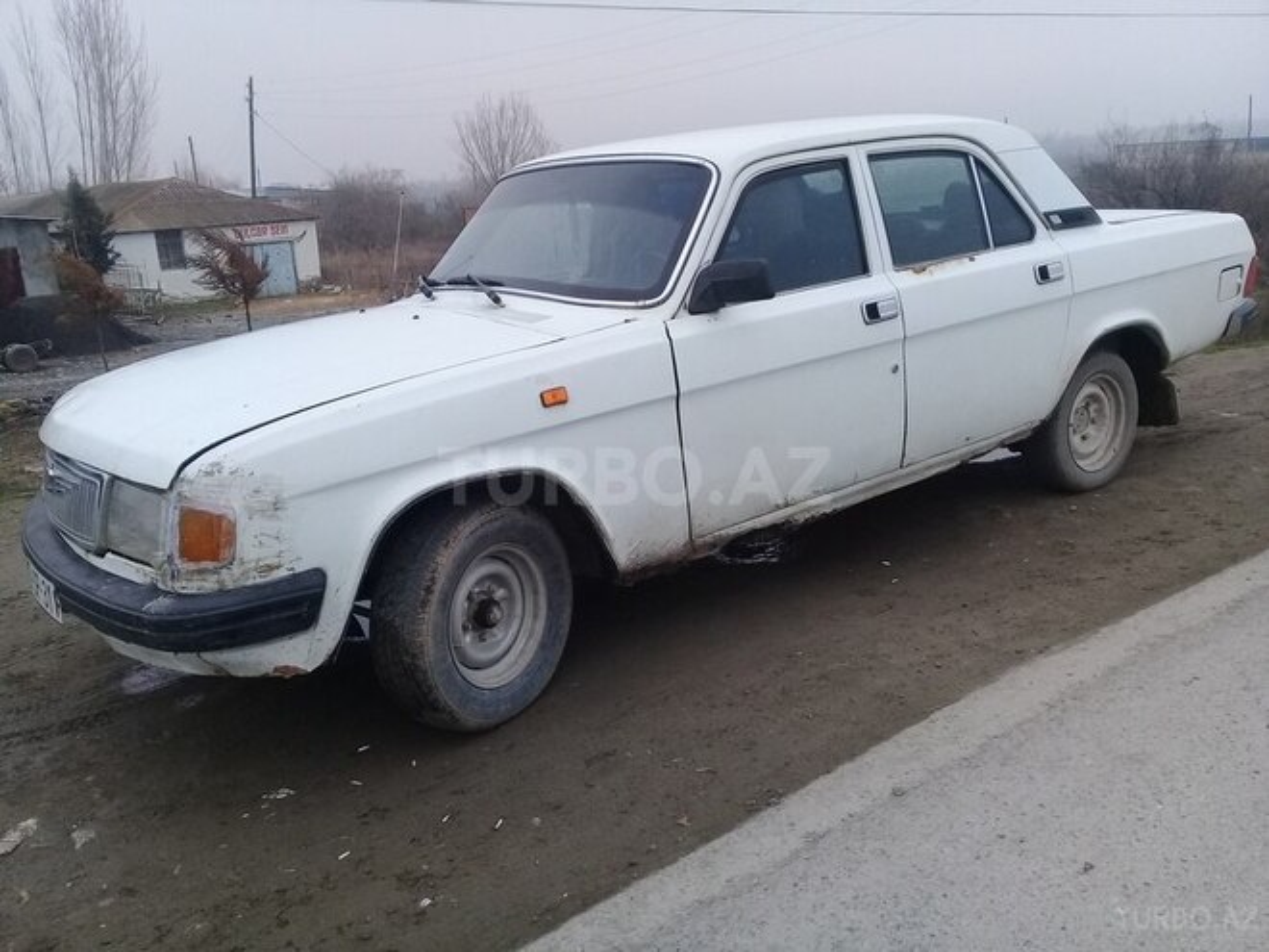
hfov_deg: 58.4
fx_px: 1136
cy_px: 476
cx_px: 634
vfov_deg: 45.4
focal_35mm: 31
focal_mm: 3.3
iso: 50
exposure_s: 1/262
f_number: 2.2
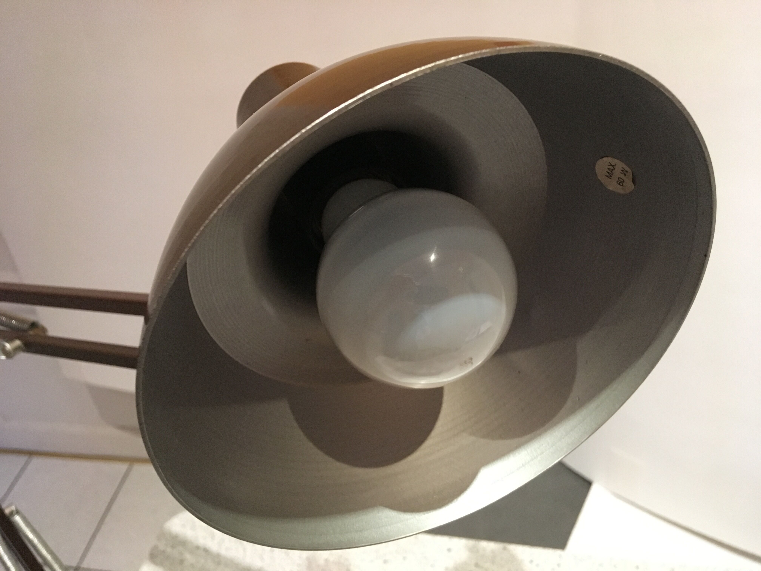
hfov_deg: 61.7
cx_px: 380
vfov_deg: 48.2
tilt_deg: -39.4
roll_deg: +7.3
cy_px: 286
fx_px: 638
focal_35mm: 29
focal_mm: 4.15
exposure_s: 1/25
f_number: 2.2
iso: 200
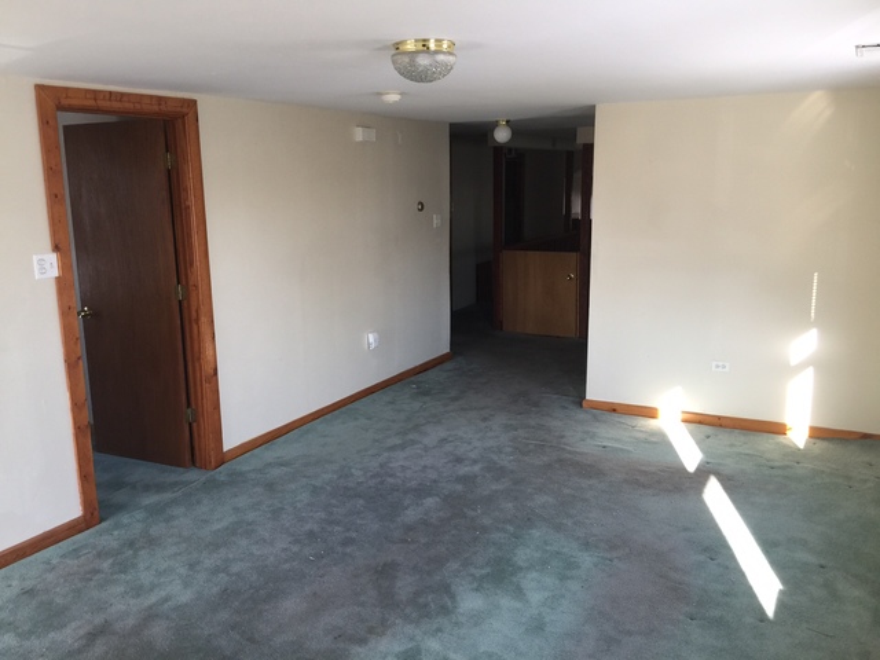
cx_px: 440
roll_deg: +0.2
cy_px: 330
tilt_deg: -9.8
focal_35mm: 29
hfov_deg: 61.7
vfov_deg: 48.2
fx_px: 737
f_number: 2.2
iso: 32
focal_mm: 4.15
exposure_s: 1/40
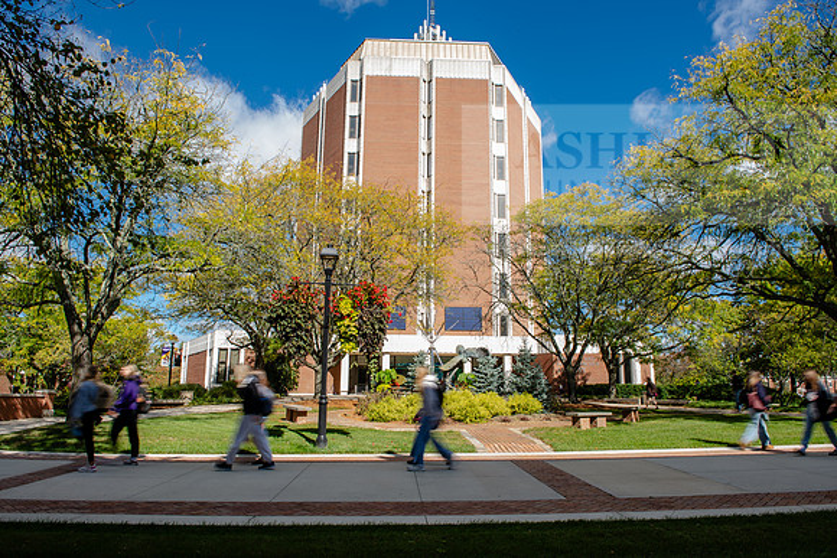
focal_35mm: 24
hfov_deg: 73.7
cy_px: 279
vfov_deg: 53.2
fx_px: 558
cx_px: 418
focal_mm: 24
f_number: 16
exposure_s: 1/10
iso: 31
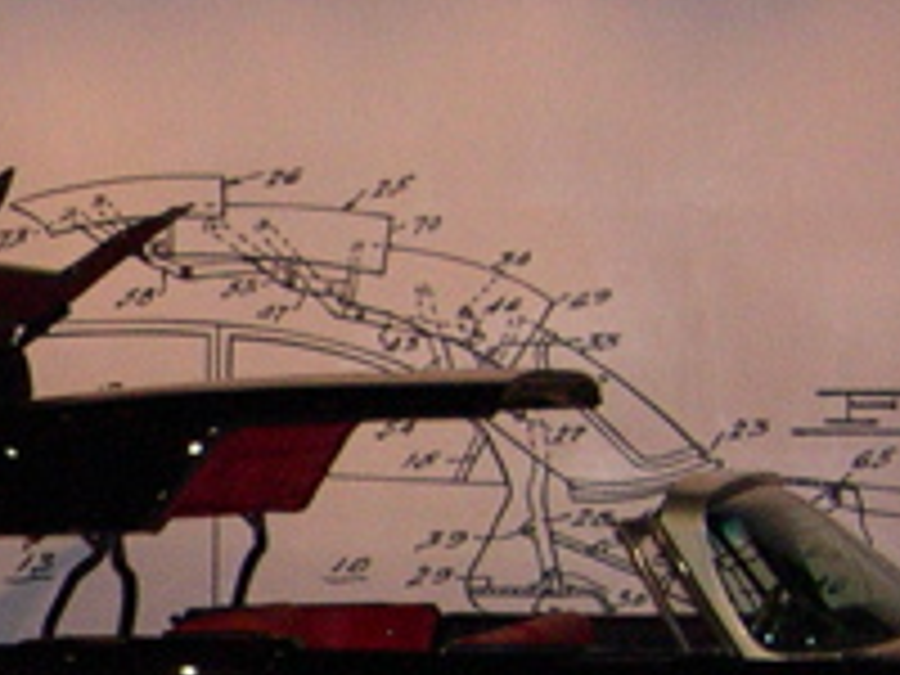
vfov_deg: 9.7
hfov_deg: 11.7
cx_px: -855
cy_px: 662
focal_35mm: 152
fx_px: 3952
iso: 400
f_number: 2.8
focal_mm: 8
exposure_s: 1/60
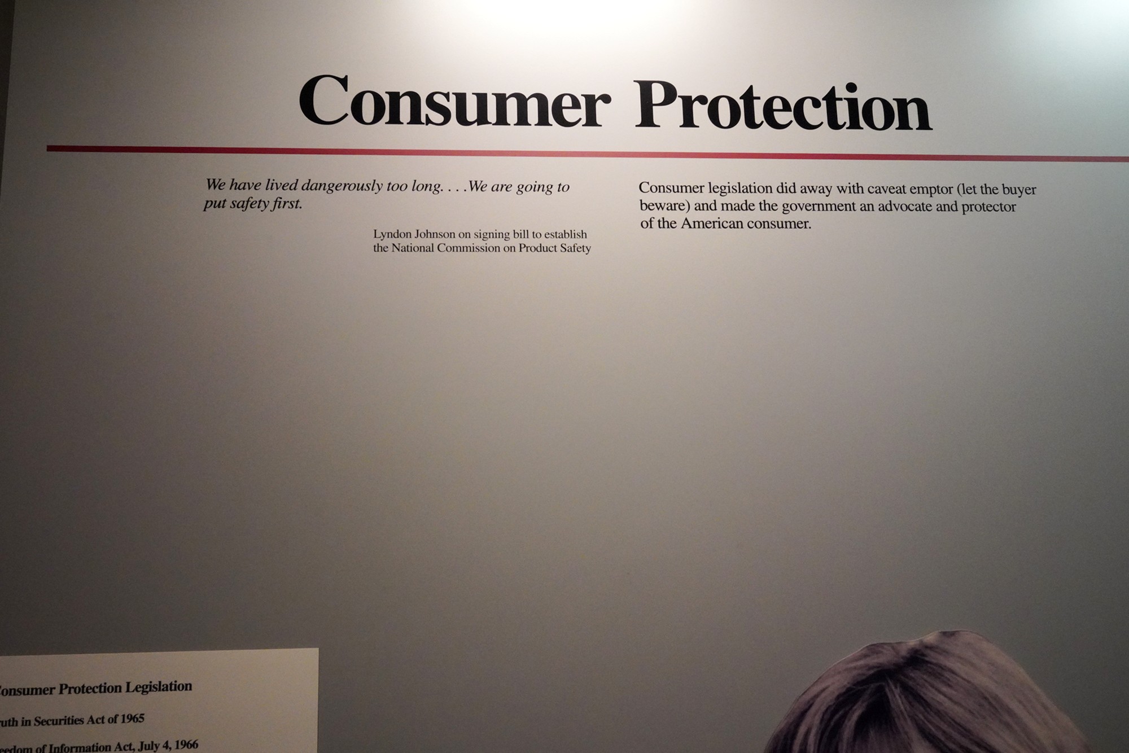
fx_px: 1223
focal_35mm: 39
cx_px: 564
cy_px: 376
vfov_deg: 34.2
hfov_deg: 49.5
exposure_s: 1/100
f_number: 13
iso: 10000
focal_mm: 39
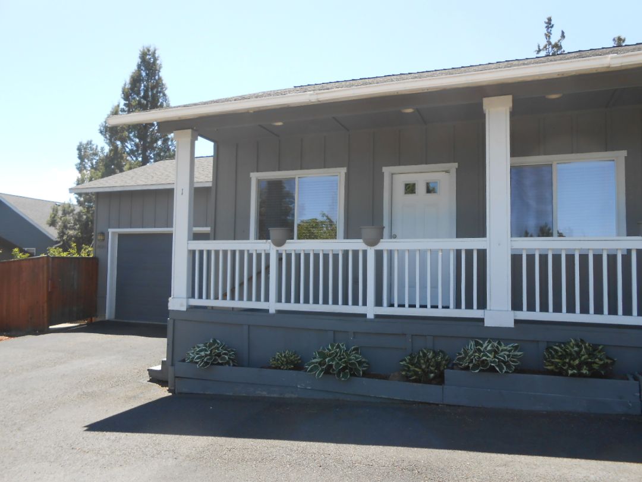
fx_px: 482
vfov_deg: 53.1
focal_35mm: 26
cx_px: 321
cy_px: 241
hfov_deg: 67.3
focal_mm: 4.6
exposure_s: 1/320
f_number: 3.5
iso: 80
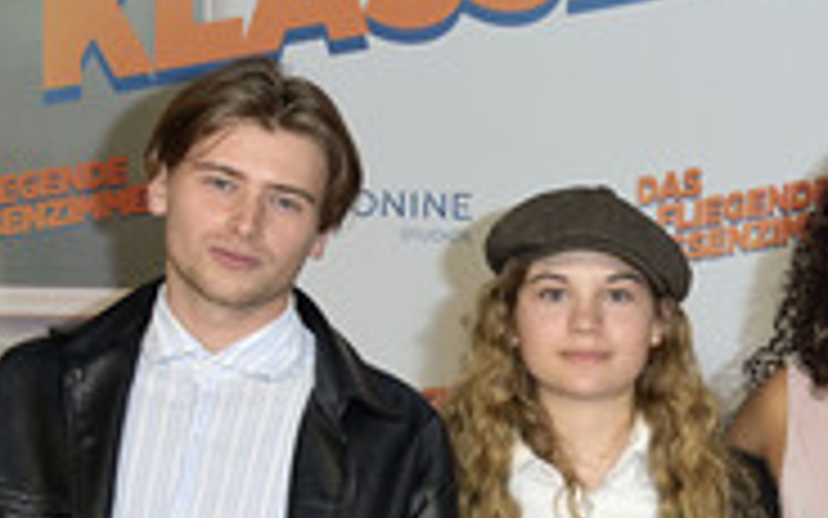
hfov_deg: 18.3
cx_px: 898
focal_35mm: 110
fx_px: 2482
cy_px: 536
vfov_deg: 11.8
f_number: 5.6
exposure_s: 1/250
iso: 640
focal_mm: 44
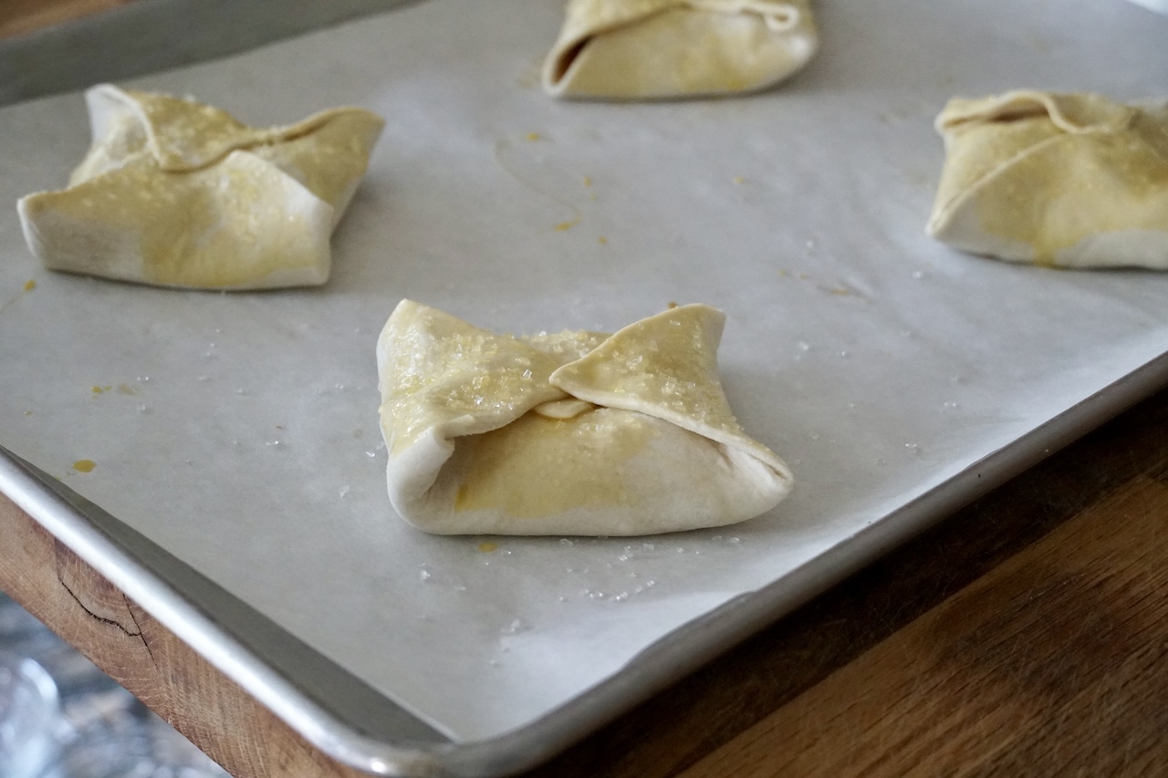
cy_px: 389
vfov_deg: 19.3
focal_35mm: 70
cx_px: 584
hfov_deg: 28.7
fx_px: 2287
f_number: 5
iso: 4000
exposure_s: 1/160
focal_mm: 47
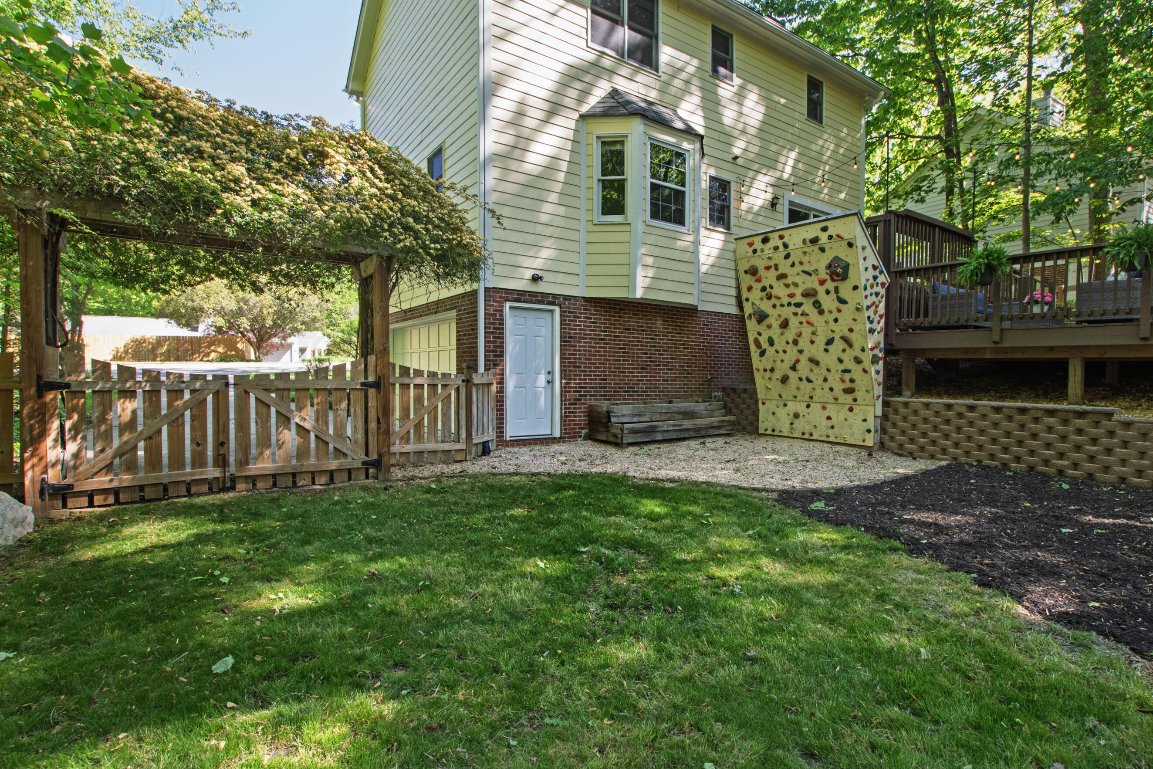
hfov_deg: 93.1
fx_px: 544
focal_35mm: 17
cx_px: 626
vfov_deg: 70.4
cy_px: 398
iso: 500
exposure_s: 1/80
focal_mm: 10
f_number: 8
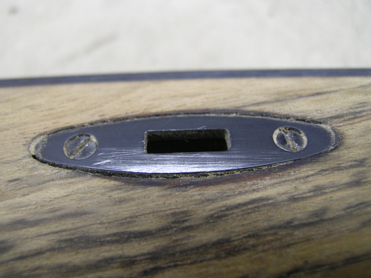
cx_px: 186
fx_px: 386
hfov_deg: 51.4
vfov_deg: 39.7
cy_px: 139
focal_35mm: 36
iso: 50
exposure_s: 1/6
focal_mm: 6
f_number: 2.7
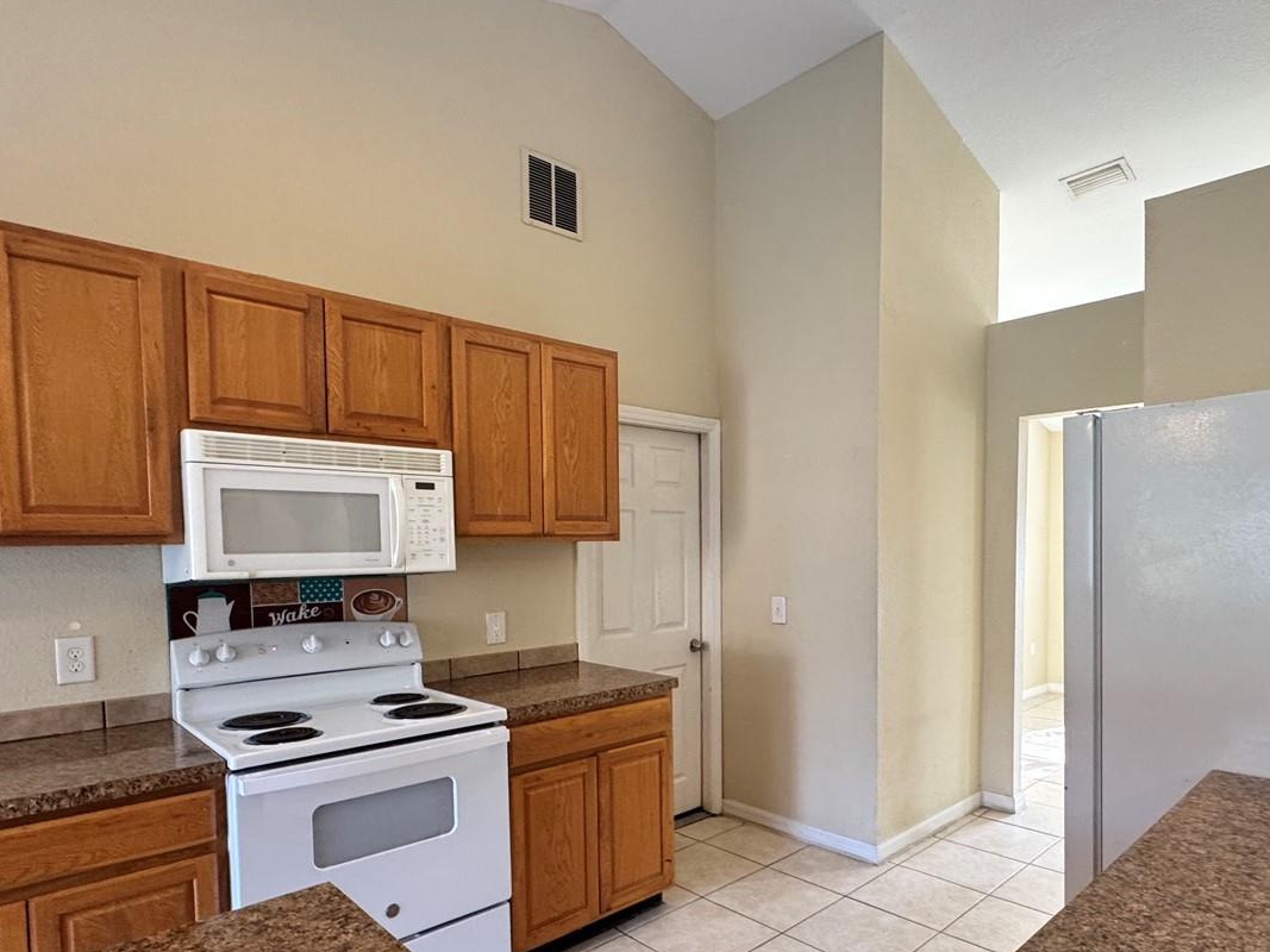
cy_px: 587
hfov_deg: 78.8
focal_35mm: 21
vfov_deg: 62.7
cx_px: 687
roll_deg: +0.3
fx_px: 770
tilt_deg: -3.7
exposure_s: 1/120
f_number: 2.2
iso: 250
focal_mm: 2.22
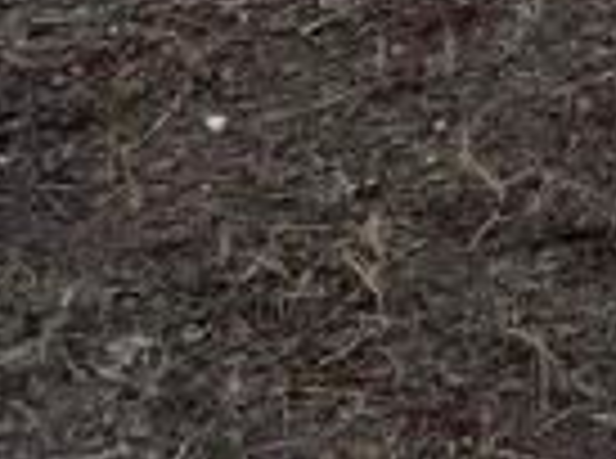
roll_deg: -0.1
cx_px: 1075
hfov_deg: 16.1
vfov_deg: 10.9
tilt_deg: -3.3
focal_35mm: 105
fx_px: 1864
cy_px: -788
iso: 50
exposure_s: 1/821
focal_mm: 2.22
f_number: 2.2
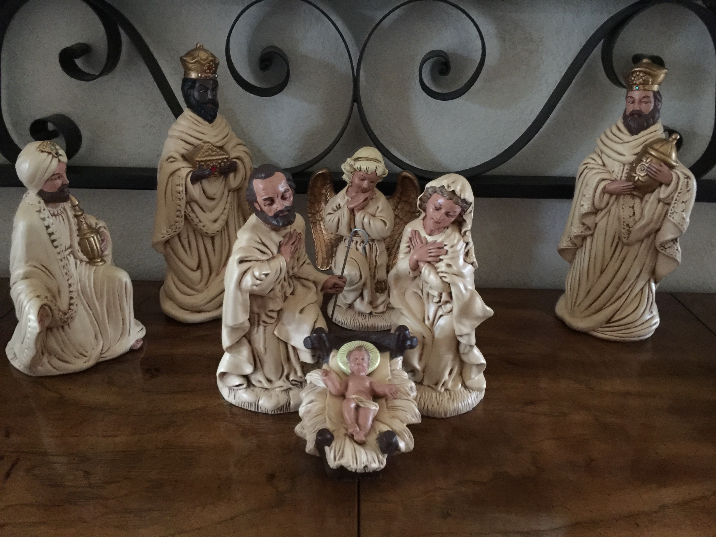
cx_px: 358
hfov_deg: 61.7
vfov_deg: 48.2
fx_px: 600
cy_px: 268
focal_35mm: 29
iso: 200
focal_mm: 4.15
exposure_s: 1/4
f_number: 2.2
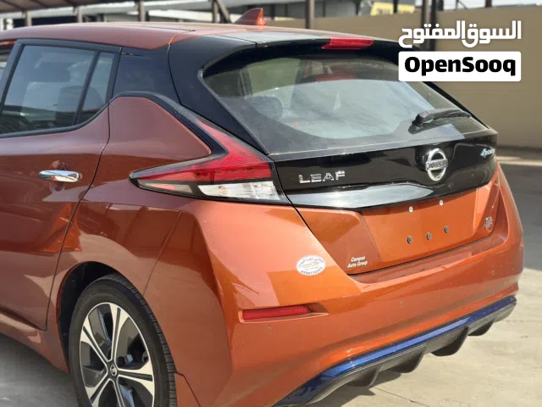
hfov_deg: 39.7
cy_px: 204
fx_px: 752
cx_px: 271
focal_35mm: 48
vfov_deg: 30.3
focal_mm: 6.86
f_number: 1.78
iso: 100
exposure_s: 1/2667
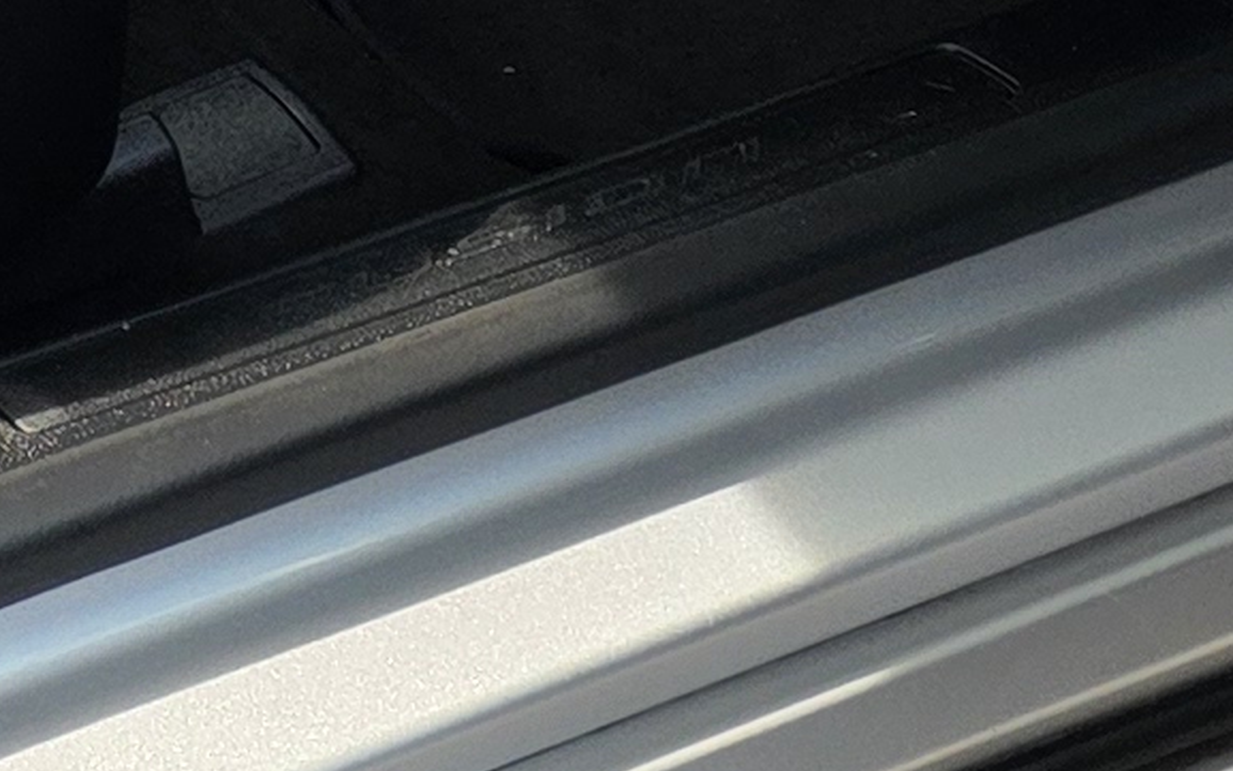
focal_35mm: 169
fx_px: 5681
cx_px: 62
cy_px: -662
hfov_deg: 12.3
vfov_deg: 7.5
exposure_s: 1/359
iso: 40
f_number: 1.7
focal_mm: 6.3
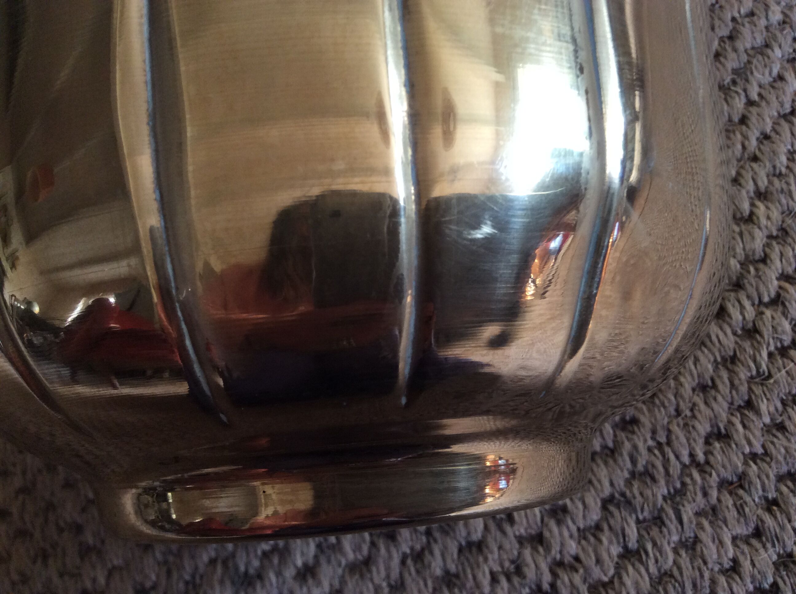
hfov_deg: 56.9
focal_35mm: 32
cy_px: 297
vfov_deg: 44.1
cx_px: 398
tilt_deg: -66.0
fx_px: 735
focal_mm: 3.3
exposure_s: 1/25
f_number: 2.4
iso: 80
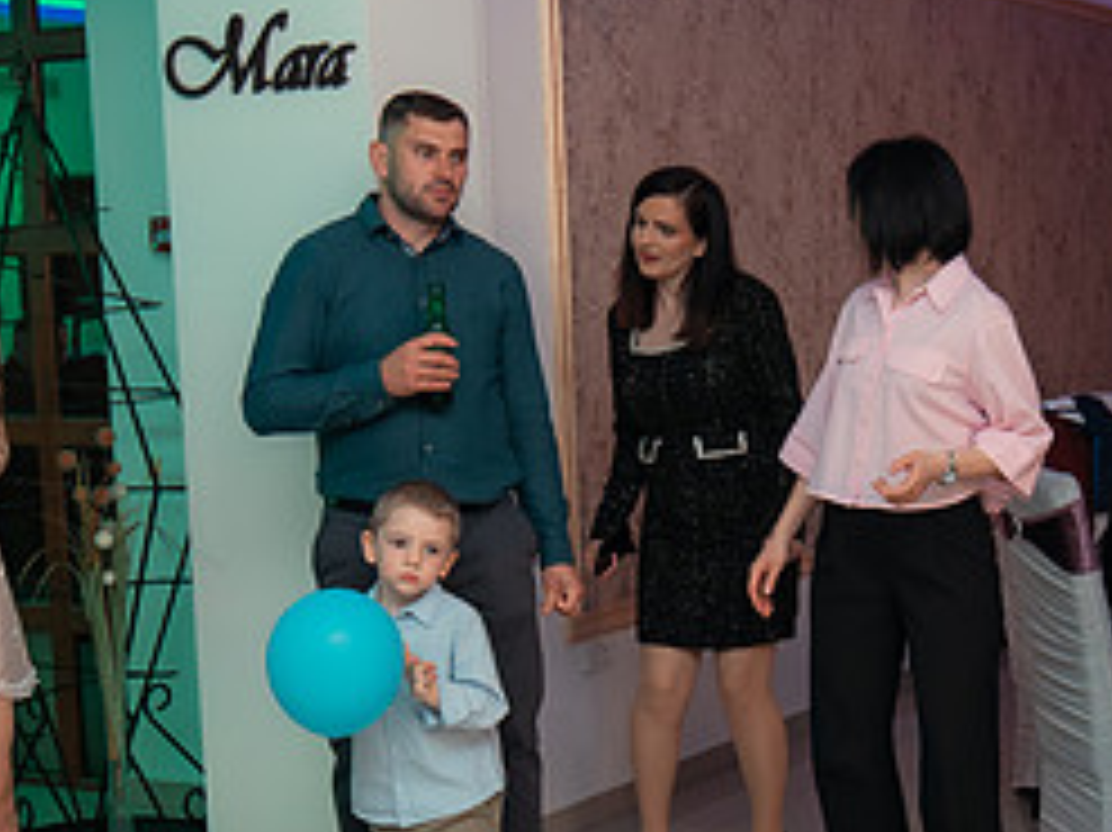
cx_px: 864
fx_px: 2183
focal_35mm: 68
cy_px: 560
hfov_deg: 28.1
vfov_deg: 21.5
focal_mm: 22
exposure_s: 1/200
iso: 1600
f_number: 2.8
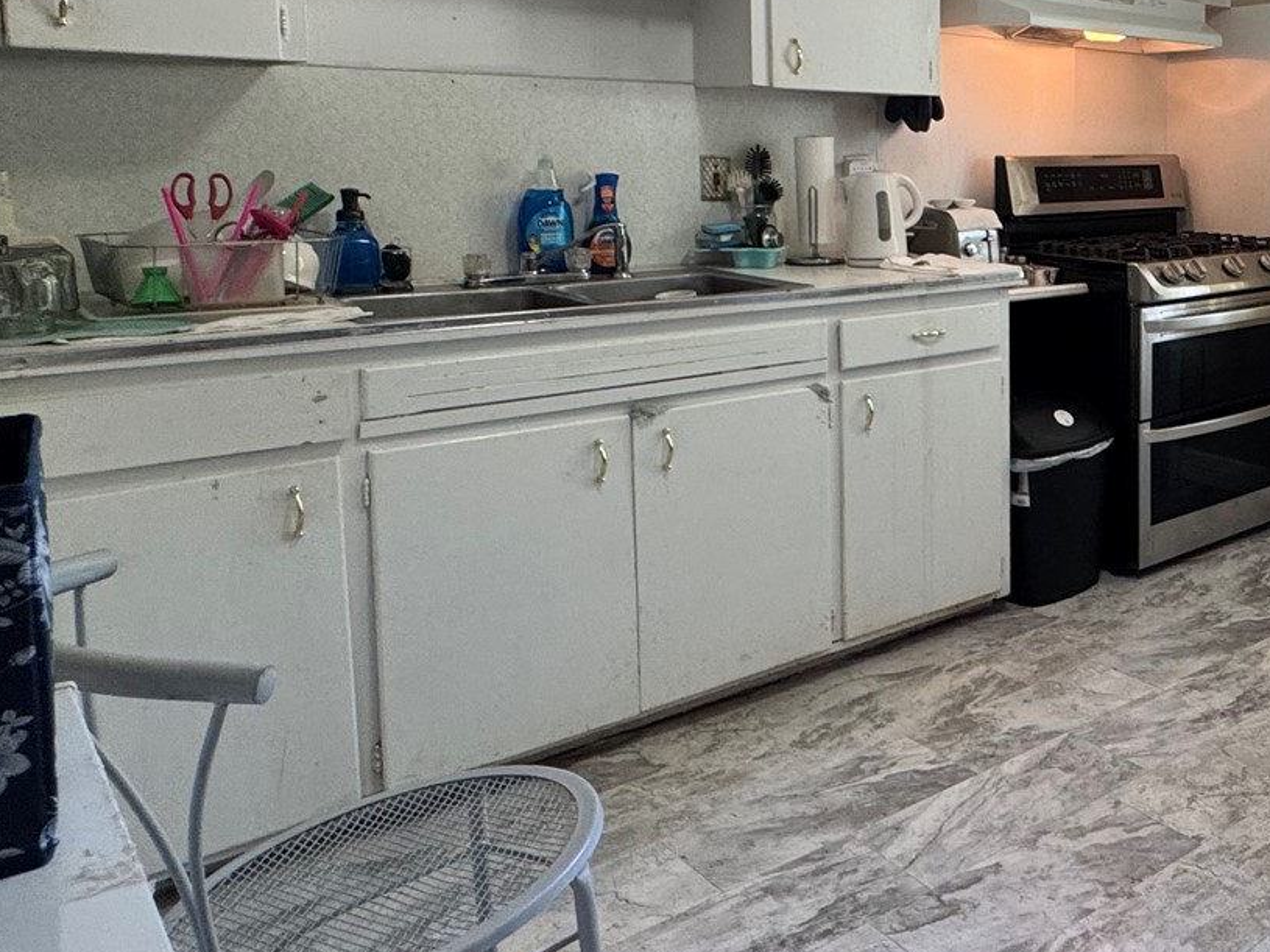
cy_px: 252
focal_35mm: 33
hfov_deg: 45.9
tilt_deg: -5.1
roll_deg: -1.0
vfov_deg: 41.8
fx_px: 1211
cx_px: 1290
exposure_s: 1/120
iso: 160
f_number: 2.2
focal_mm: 2.22
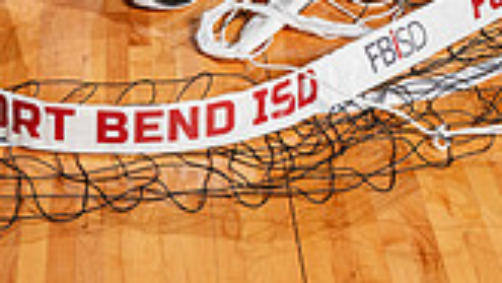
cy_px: -386
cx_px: 164
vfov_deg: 9.3
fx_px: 1558
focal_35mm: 117
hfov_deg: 18.2
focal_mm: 41
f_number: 5.6
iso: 200
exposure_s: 1/250
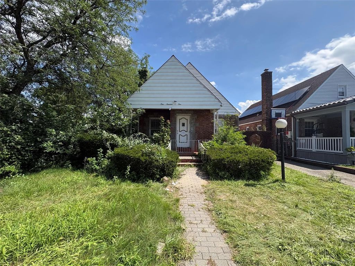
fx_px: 144
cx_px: 178
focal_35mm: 14
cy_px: 133
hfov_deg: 102.1
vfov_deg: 85.7
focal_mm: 2.22
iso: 50
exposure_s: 1/1160
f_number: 2.2
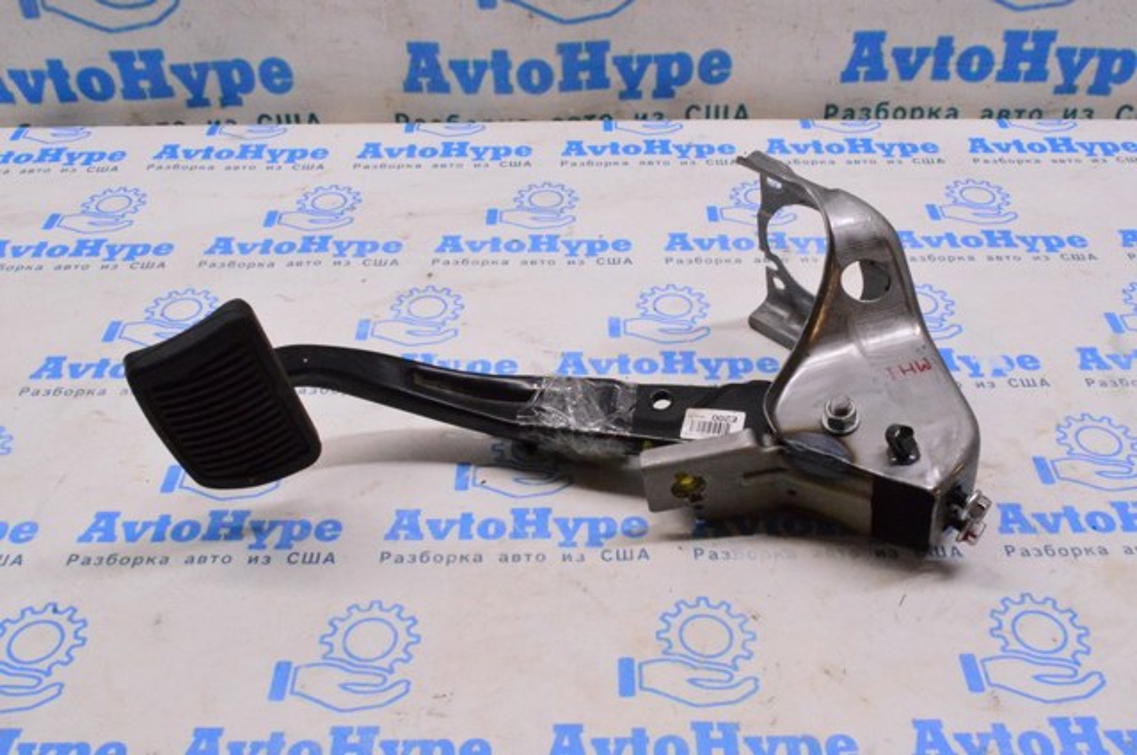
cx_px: 568
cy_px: 378
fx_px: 1136
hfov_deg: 53.2
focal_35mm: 36
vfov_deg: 36.8
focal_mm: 24
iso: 6400
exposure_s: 1/40
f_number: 25
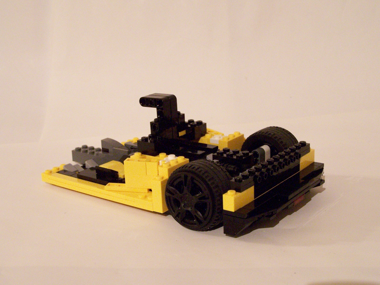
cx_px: 190
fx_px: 648
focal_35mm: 59
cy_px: 142
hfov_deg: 32.7
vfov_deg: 24.8
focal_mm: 9.8
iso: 400
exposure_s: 1/8
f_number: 3.1
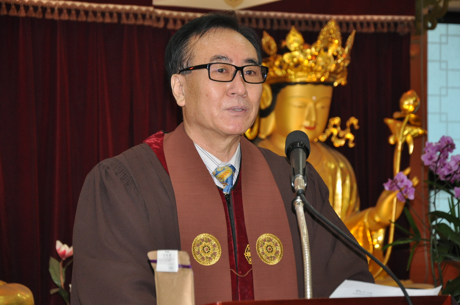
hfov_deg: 17.1
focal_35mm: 120
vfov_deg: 11.4
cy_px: 152
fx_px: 1531
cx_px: 230
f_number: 5.3
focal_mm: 80
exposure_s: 1/60
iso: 800
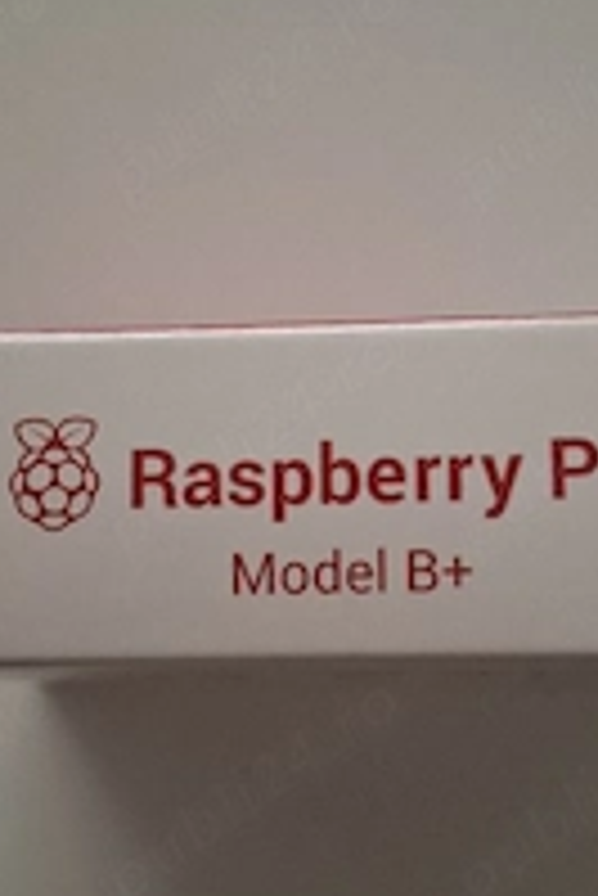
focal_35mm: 48
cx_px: 342
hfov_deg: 28.1
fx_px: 1194
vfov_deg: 41.0
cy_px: 495
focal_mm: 5.54
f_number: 1.8
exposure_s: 1/20
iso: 1000
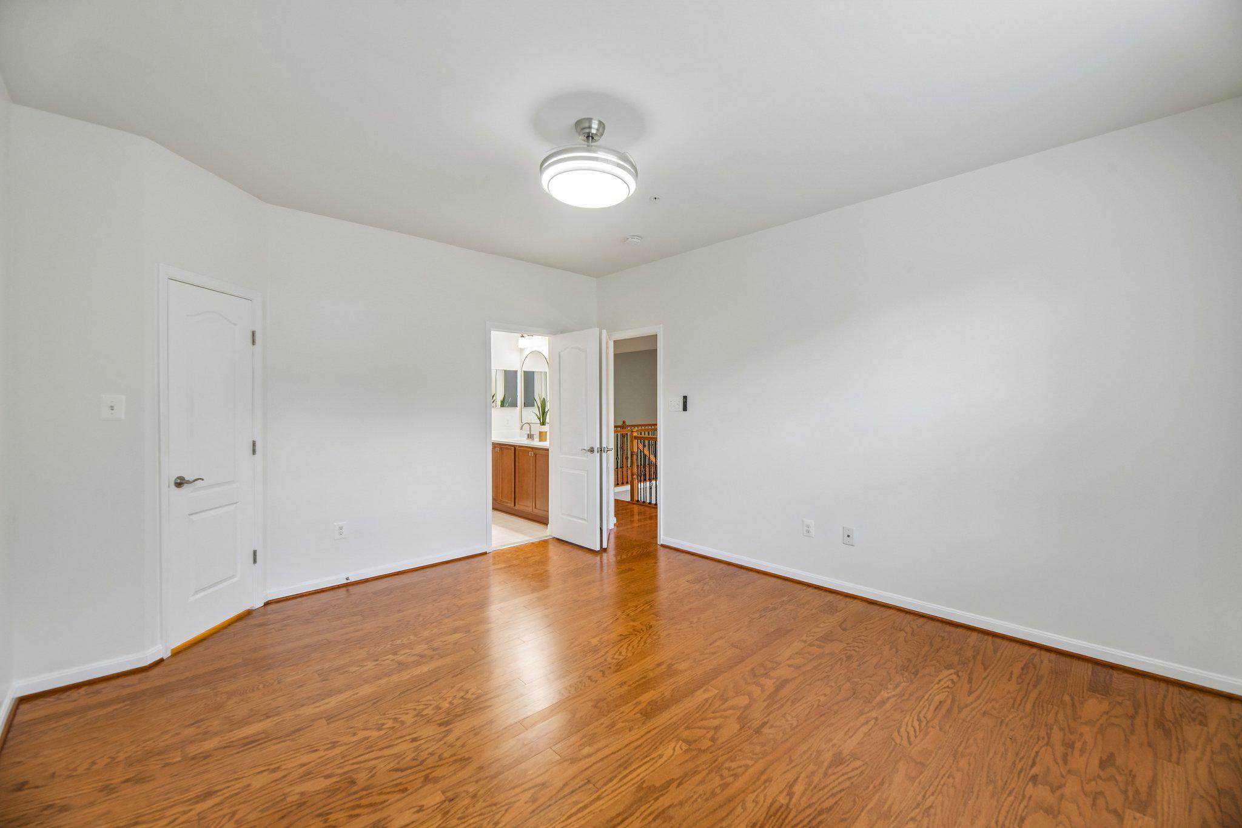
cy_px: 414
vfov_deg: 81.2
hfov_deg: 104.3
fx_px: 483
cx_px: 621
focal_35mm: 14
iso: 360
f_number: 8
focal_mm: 14
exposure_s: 1/15
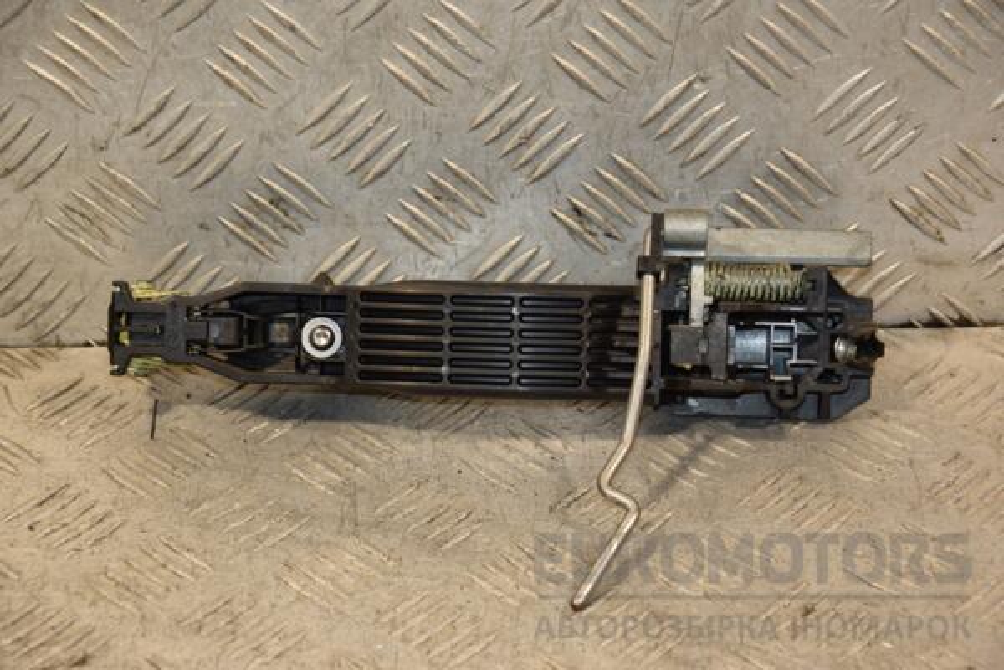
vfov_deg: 13.0
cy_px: 335
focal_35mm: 105
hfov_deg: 19.5
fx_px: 2928
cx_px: 502
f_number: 5.3
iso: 800
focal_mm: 70
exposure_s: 1/125
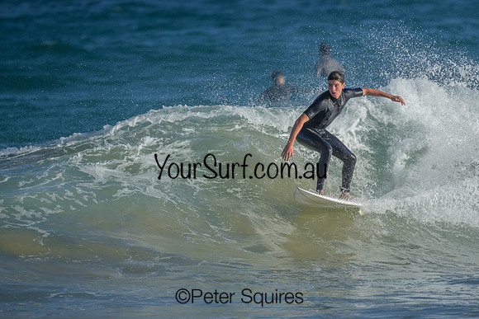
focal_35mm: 926
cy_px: 185
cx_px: 277
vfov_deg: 1.5
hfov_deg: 2.2
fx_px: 12320
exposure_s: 1/2000
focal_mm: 800
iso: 250
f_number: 6.3
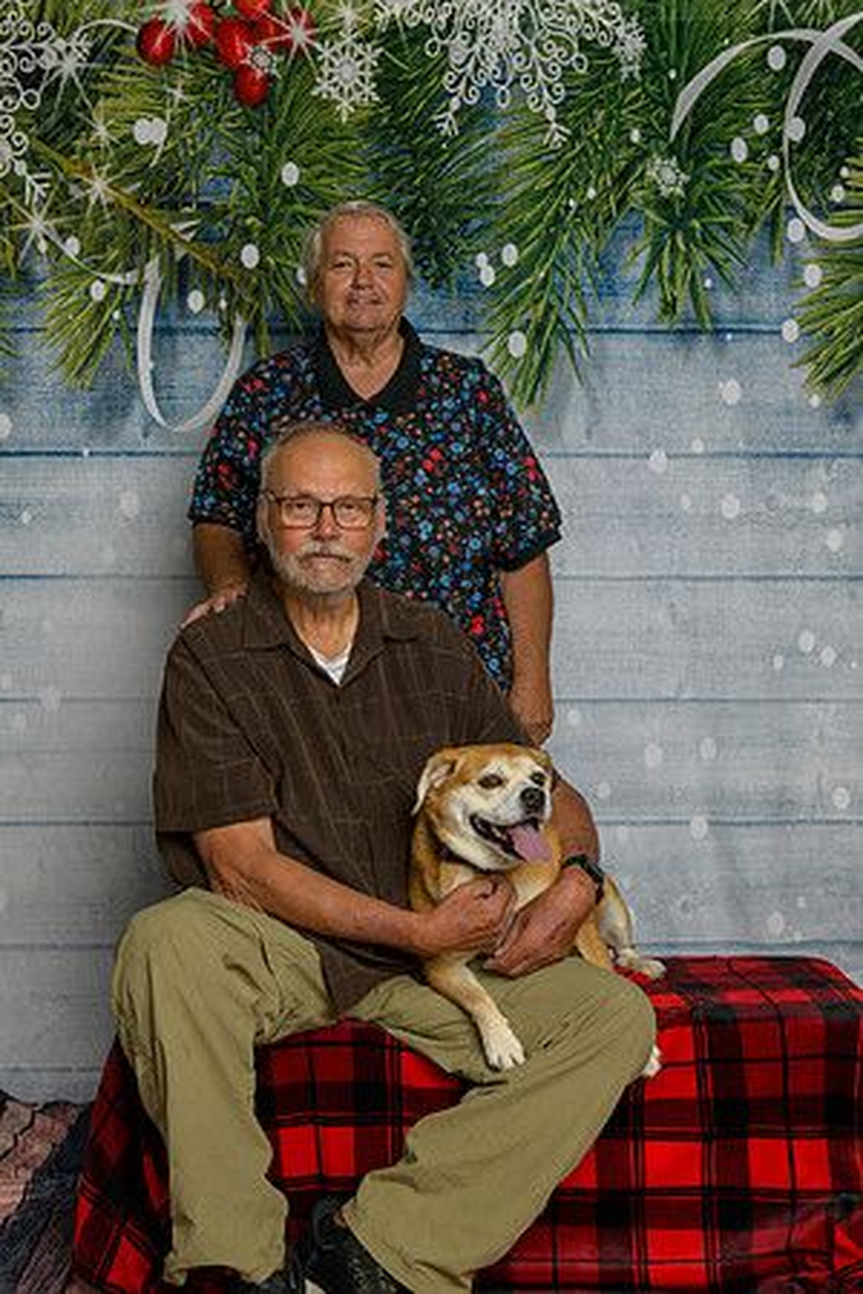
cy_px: 647
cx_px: 432
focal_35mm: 48
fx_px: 1726
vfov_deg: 41.1
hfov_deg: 28.1
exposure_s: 1/125
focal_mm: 48
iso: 400
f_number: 10
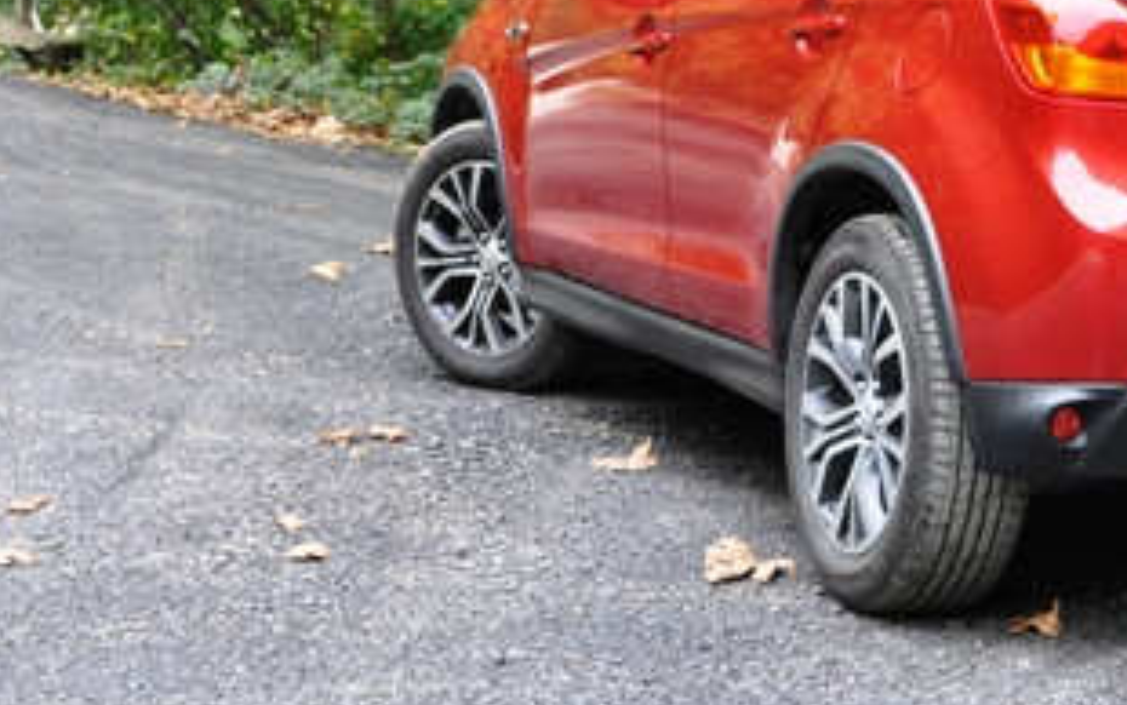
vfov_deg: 12.9
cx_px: 1058
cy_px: 133
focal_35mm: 101
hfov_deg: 20.1
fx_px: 3103
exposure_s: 1/160
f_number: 6.3
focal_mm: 32
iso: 1250
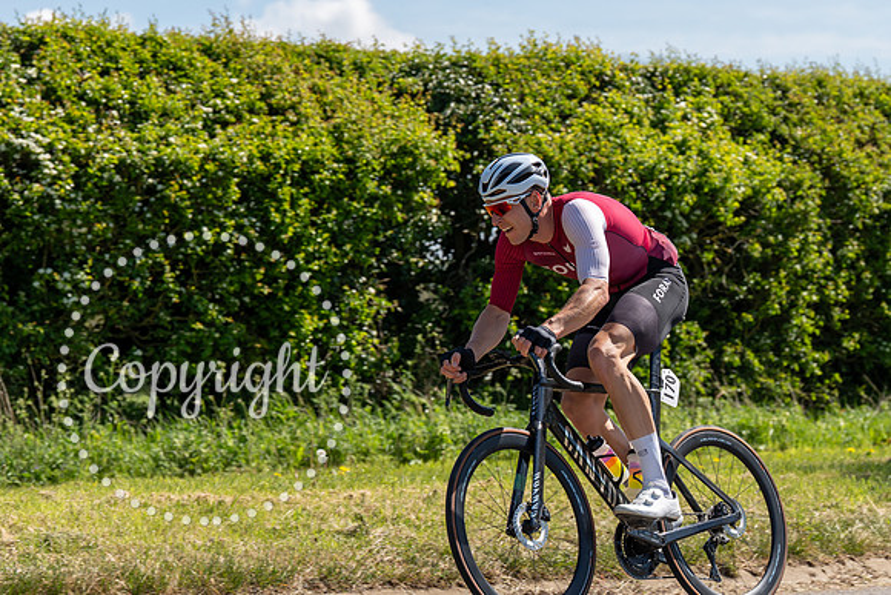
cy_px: 246
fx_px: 3286
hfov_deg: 15.4
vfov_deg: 10.3
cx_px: 487
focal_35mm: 133
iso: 250
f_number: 5.6
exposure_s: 1/1000
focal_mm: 112
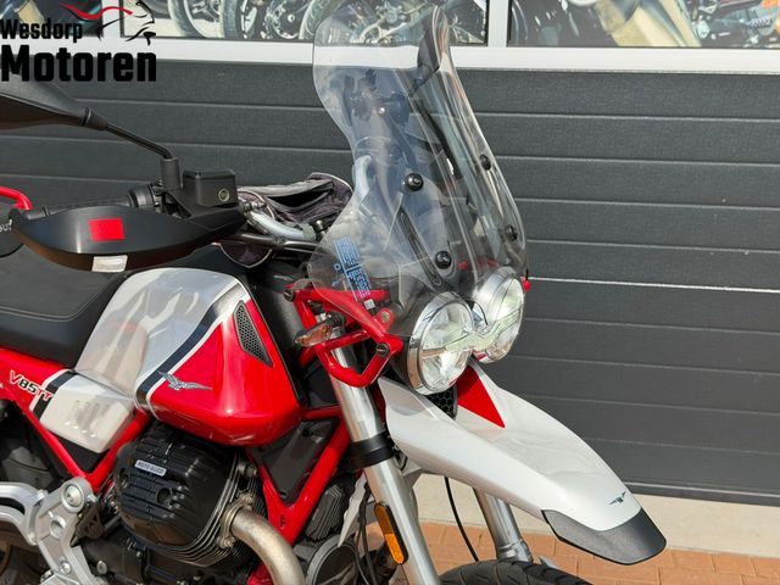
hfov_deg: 39.7
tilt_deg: -14.2
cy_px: 292
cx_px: 390
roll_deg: -0.4
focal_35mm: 48
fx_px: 1082
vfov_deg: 30.3
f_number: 1.78
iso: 64
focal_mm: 6.76
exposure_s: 1/2415
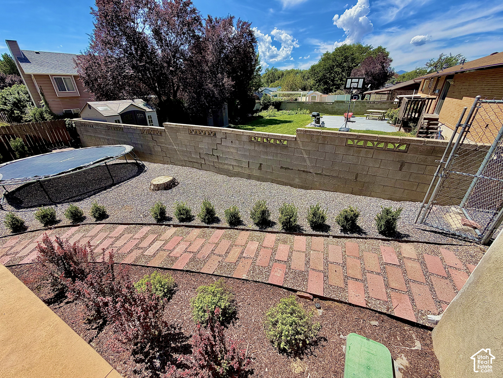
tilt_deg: -27.1
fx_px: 203
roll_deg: +0.1
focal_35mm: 14
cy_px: 189
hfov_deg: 102.1
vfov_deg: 85.7
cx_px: 252
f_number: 2.2
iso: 25
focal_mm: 2.22
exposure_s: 1/770
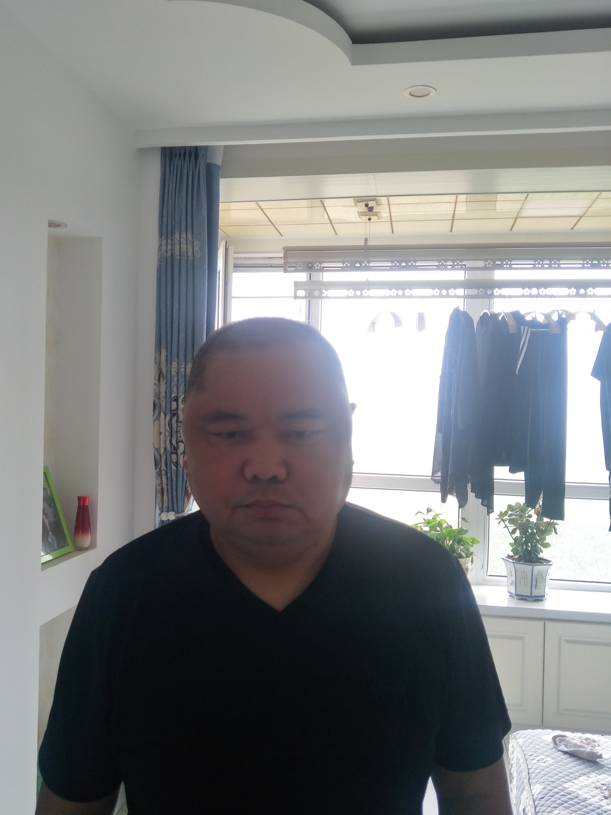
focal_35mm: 26
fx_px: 612
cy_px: 409
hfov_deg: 53.0
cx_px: 281
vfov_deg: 67.3
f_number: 1.7
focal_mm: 4.1
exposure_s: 1/50
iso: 166
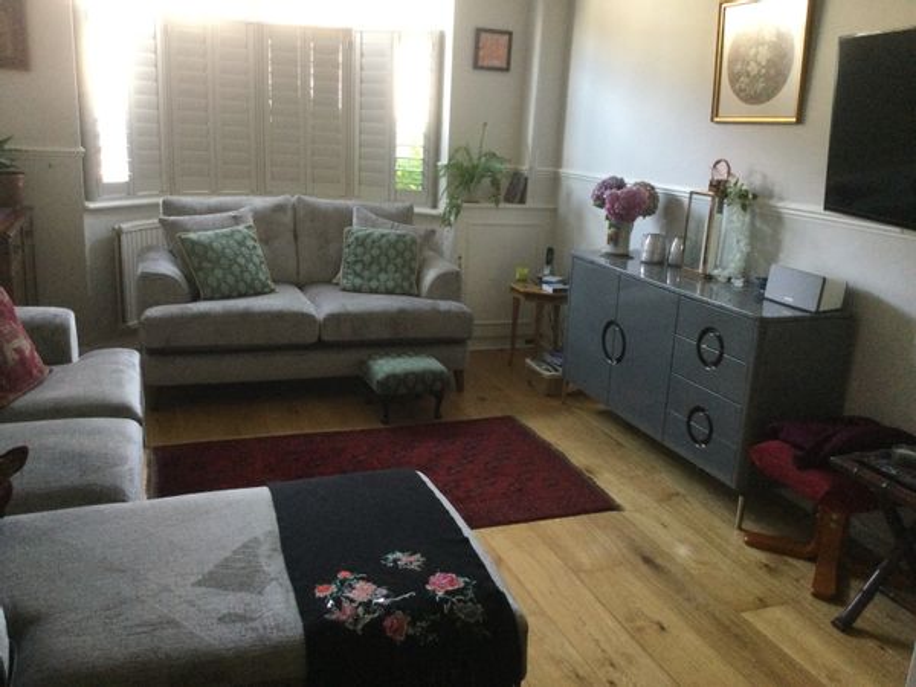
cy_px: 344
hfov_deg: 58.4
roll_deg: -4.3
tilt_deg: -16.9
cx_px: 458
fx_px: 820
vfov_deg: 45.4
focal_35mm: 31
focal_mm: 3.3
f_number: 2.4
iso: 250
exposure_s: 1/33
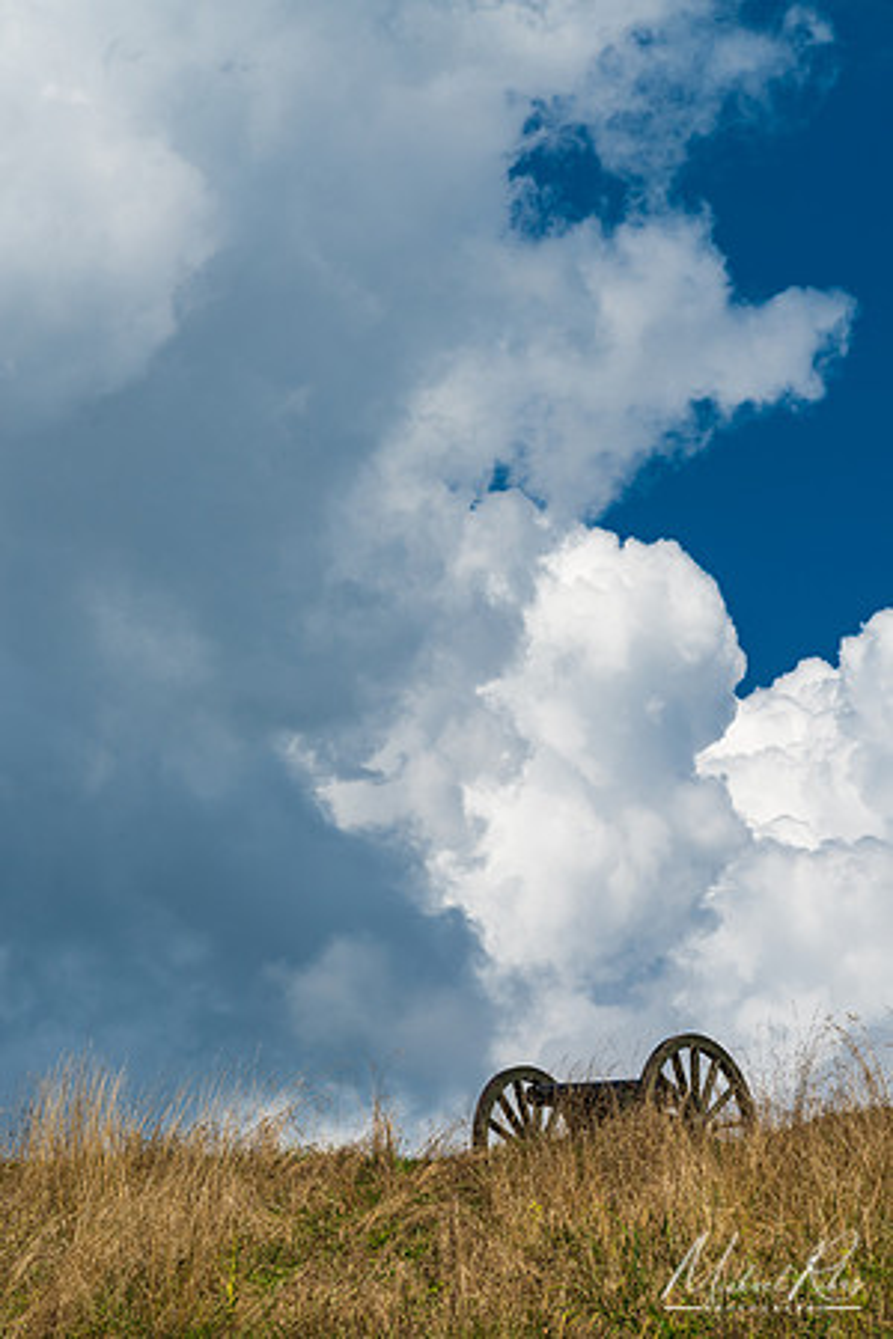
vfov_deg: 12.8
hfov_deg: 8.6
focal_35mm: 160
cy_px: 670
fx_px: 5953
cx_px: 446
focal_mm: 160
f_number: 11
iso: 100
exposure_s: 1/500
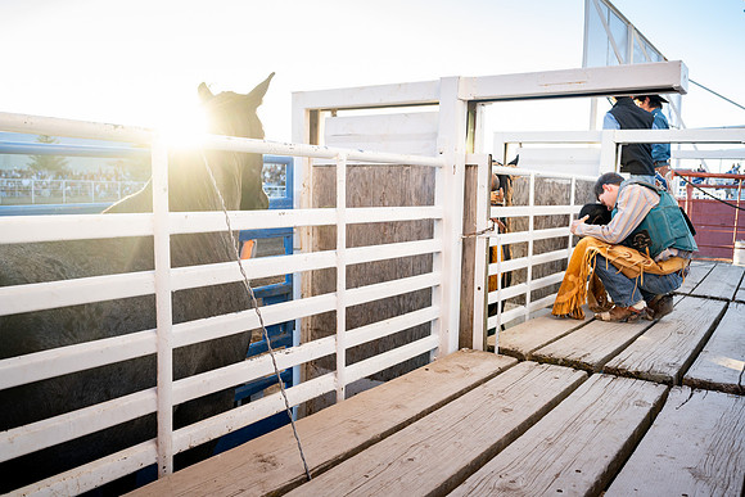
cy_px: 248
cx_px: 372
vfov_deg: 43.6
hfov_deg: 61.9
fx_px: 621
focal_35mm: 30
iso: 250
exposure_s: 1/250
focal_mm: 30
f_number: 4
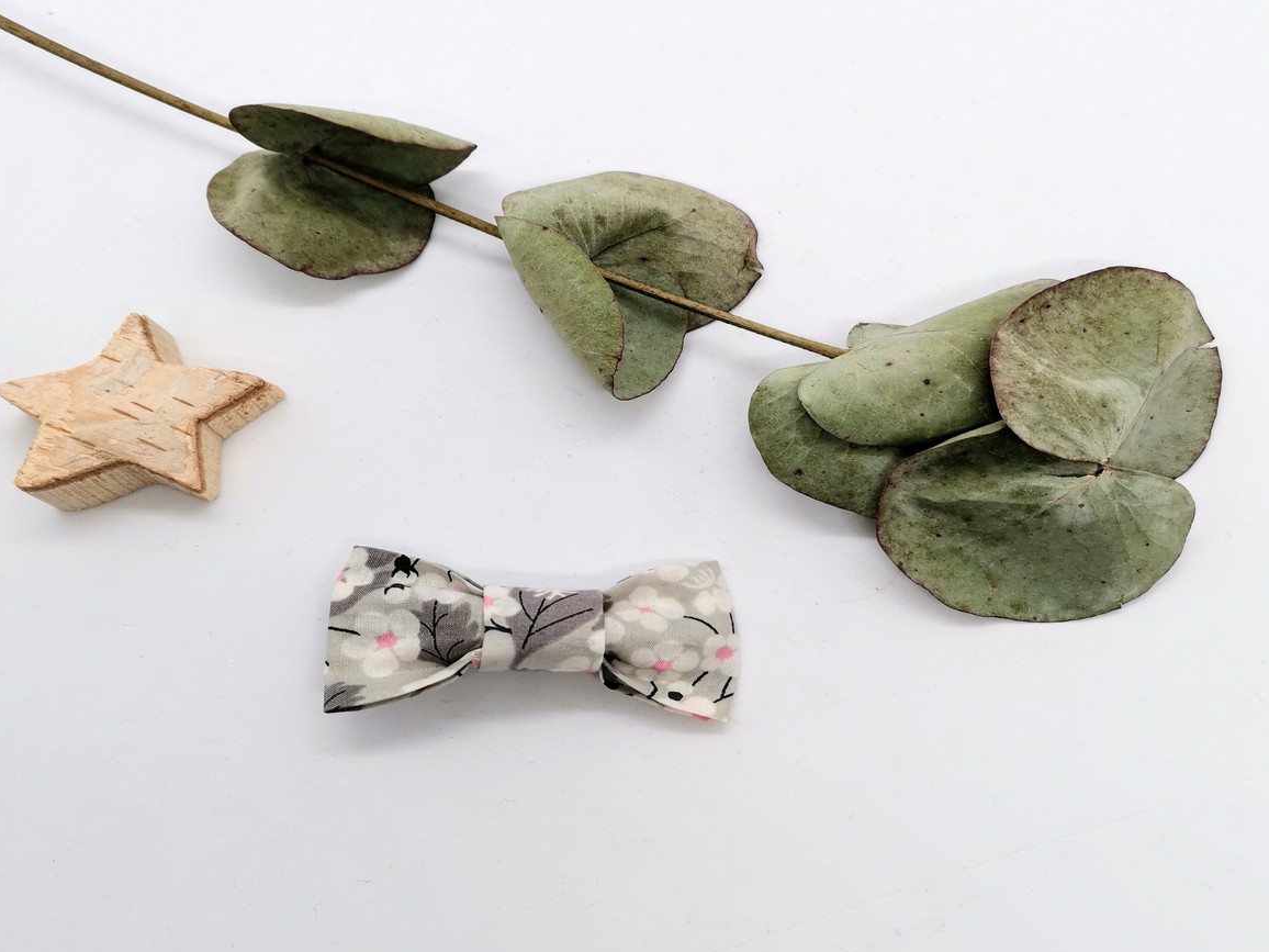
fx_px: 990
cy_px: 493
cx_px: 620
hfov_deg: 65.3
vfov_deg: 51.3
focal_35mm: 27
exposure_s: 1/112
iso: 50
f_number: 1.8
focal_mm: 4.75
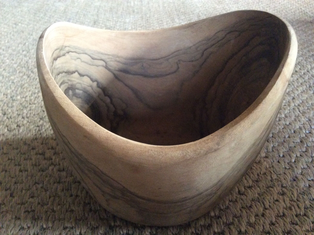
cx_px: 157
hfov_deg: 56.9
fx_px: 290
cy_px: 118
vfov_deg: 44.1
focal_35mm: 32
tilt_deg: -36.6
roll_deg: +0.9
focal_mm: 3.3
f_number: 2.4
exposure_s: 1/17
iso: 400
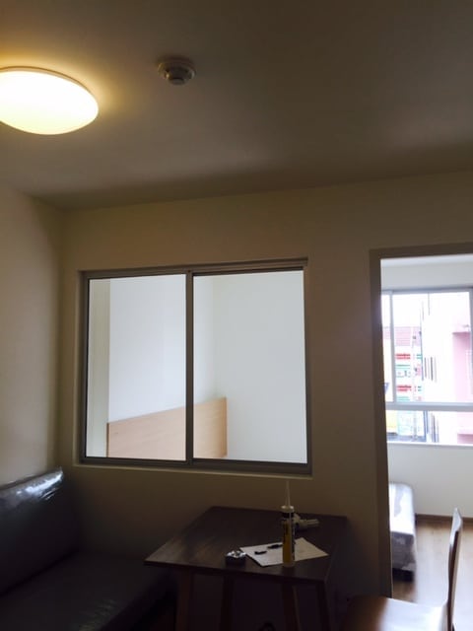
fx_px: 528
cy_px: 316
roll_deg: -0.1
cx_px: 236
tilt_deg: +5.2
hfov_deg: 48.2
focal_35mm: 29
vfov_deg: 61.7
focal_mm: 4.15
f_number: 2.2
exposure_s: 1/120
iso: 32
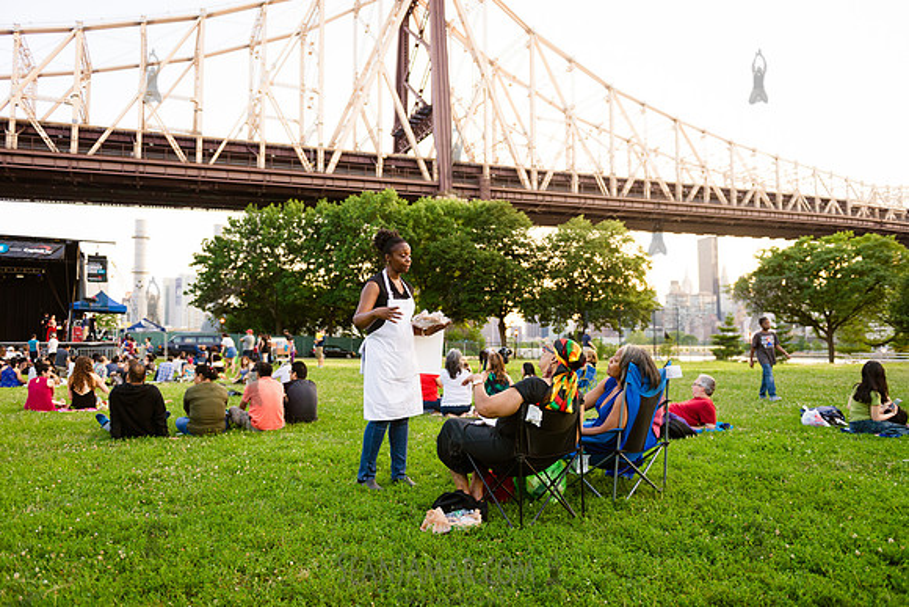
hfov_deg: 69.4
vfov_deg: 49.6
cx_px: 454
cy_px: 304
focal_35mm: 26
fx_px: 657
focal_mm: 26
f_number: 2.8
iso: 1000
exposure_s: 1/800
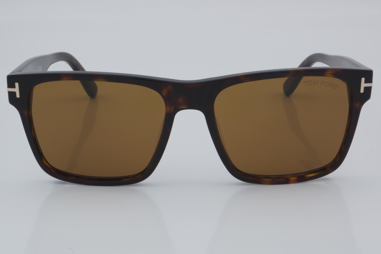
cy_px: 127
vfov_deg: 16.6
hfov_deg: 24.6
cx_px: 190
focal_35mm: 82
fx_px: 873
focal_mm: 55
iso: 100
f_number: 32
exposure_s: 1/4
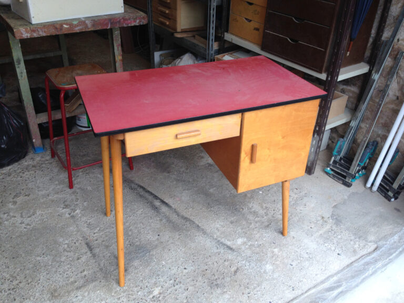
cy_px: 152
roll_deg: -1.5
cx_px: 202
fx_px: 385
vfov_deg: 42.9
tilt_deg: -32.0
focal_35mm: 33
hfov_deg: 55.4
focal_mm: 4.12
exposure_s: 1/120
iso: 64
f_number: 2.4
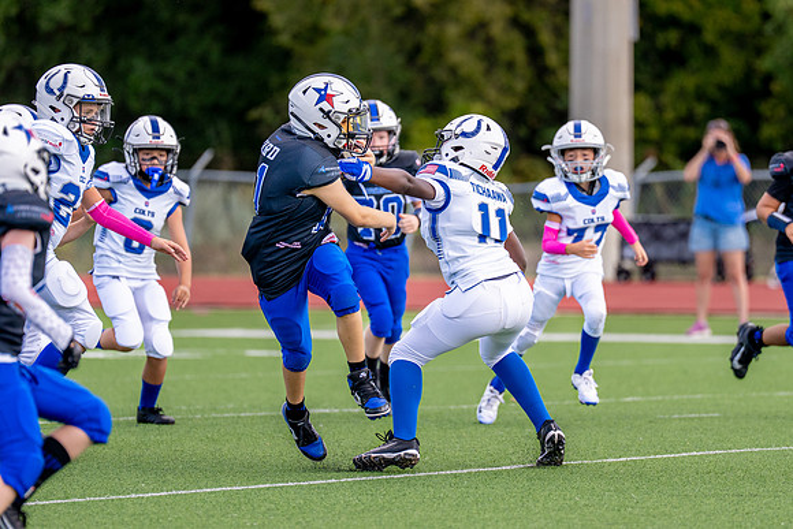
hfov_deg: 5.8
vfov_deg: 3.9
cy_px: 277
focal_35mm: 354
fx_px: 7789
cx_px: 440
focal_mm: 200
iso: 320
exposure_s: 1/2500
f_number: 2.8
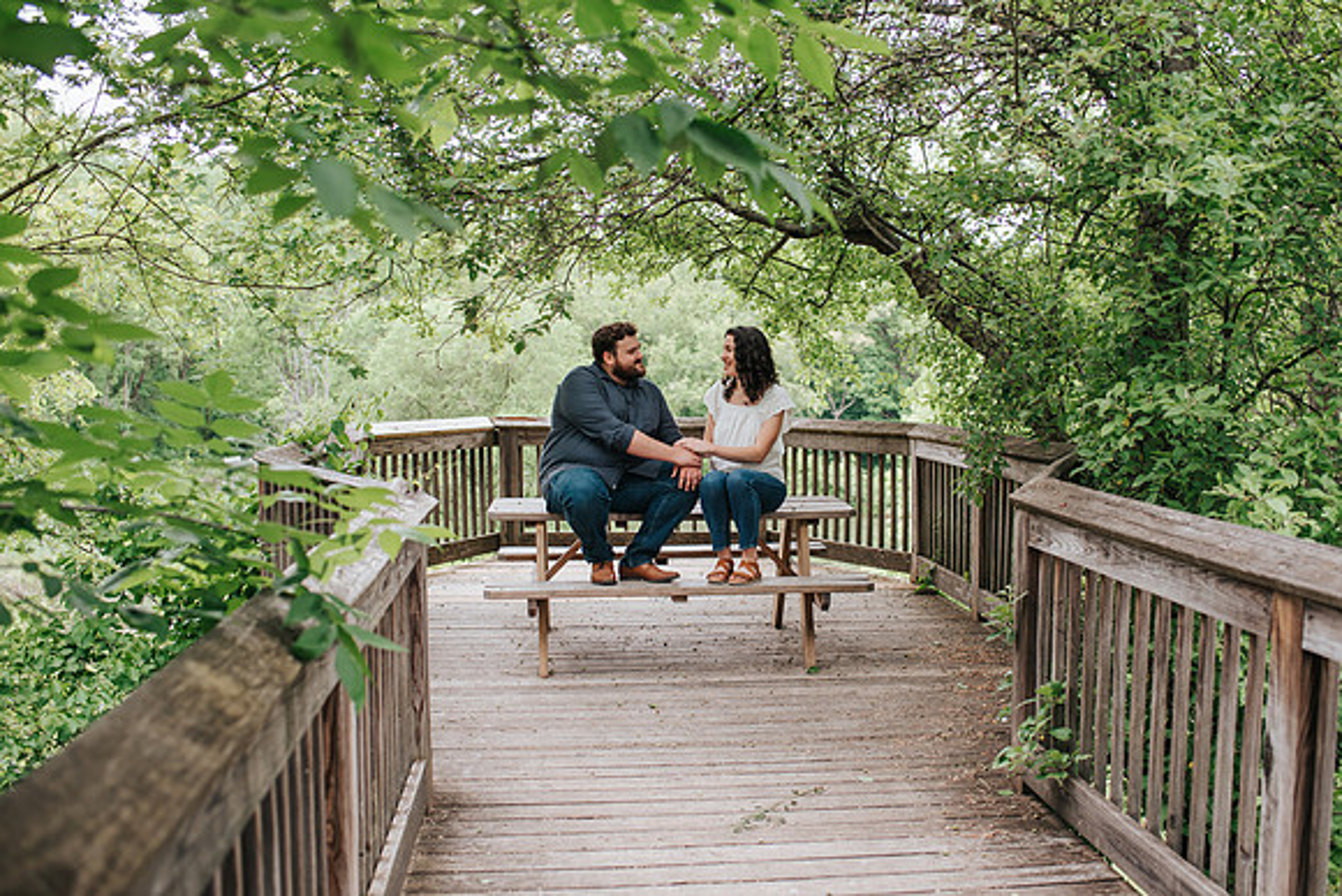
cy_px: 448
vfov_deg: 35.1
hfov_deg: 50.7
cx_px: 712
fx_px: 1416
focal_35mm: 38
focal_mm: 35
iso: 450
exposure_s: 1/640
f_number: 3.2
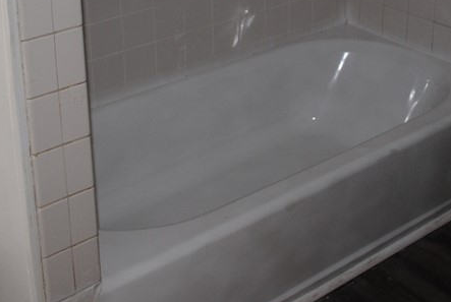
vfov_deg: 19.7
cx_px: 260
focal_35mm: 66
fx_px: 828
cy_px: -36
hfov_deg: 30.4
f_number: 3.5
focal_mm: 18
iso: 200
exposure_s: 1/60
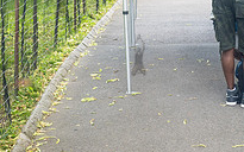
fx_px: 671
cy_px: -3
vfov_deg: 12.8
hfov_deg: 19.4
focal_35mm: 101
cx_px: 292
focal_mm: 35
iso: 800
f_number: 4.5
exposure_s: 1/125
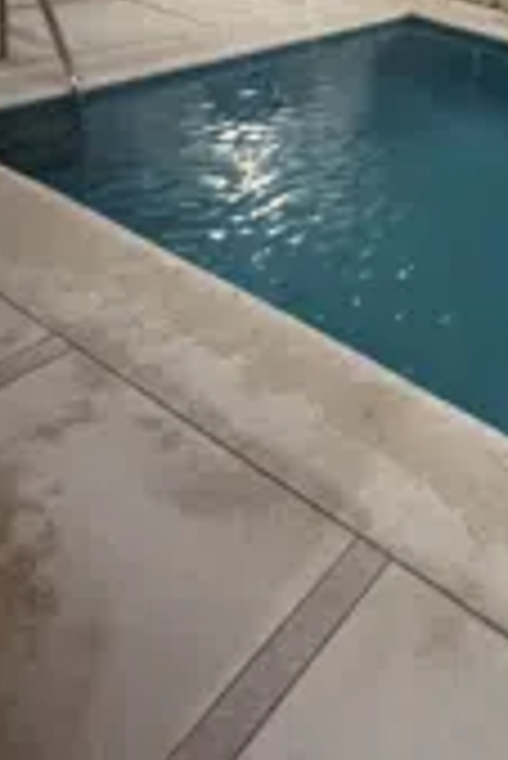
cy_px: 76
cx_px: 495
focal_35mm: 32
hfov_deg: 37.3
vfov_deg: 51.8
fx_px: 676
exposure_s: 1/60
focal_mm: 1.57
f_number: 1.8
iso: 1000
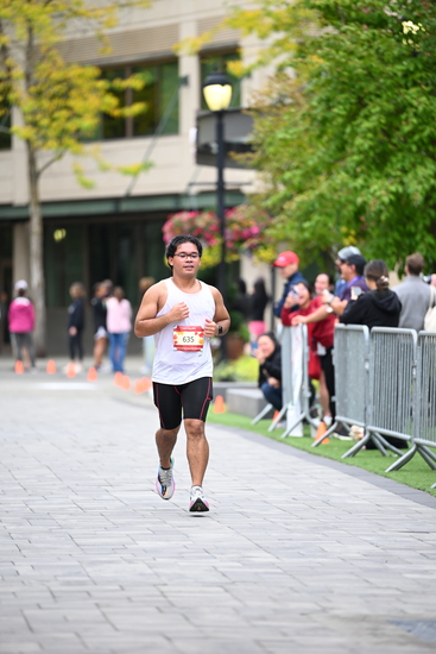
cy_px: 327
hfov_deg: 6.9
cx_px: 218
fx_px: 3631
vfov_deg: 10.3
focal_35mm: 200
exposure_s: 1/1600
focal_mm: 200
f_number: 2.8
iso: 800
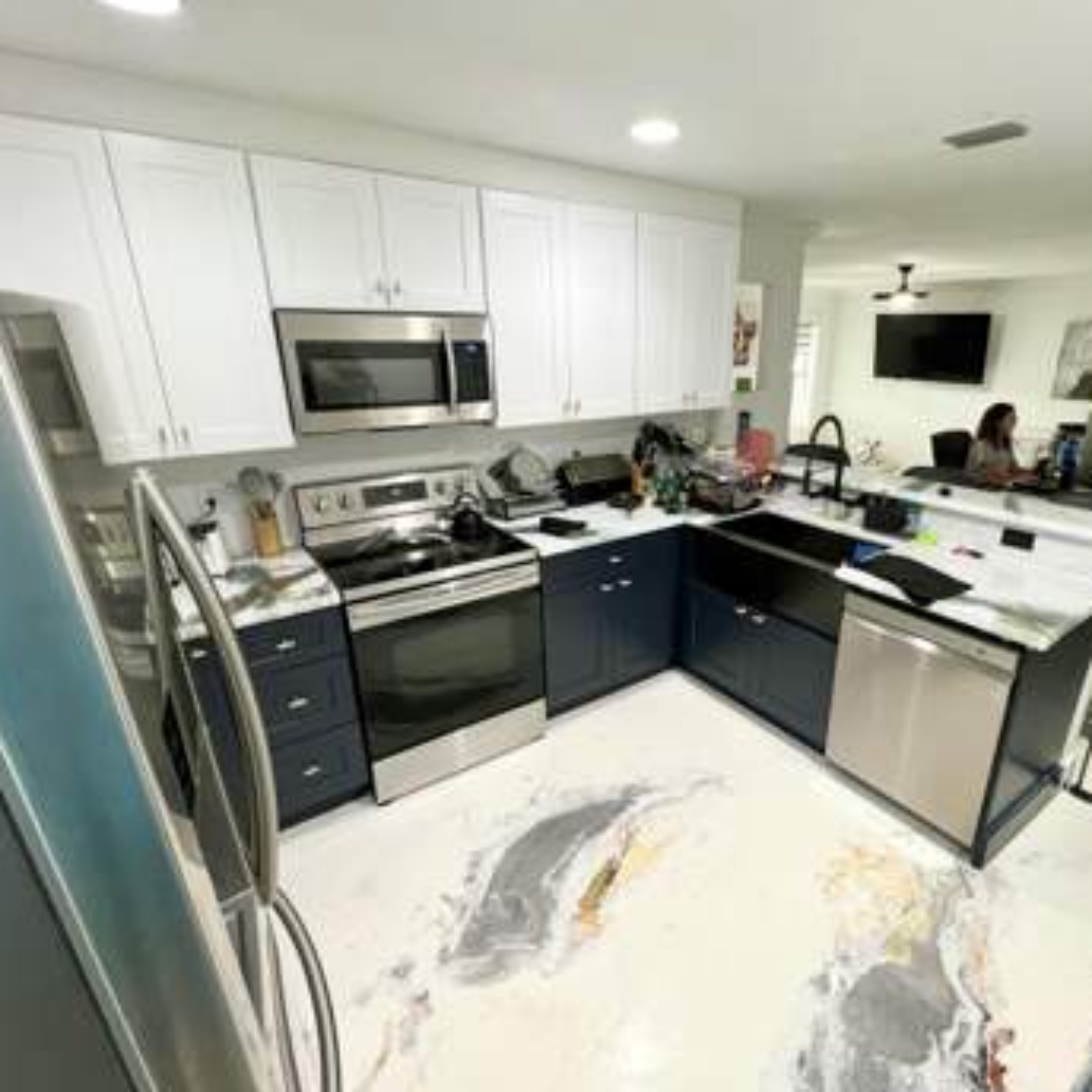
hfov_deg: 86.8
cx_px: 632
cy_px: 554
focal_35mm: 16
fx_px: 571
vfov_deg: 87.4
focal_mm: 1.57
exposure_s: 1/60
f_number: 1.8
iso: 400
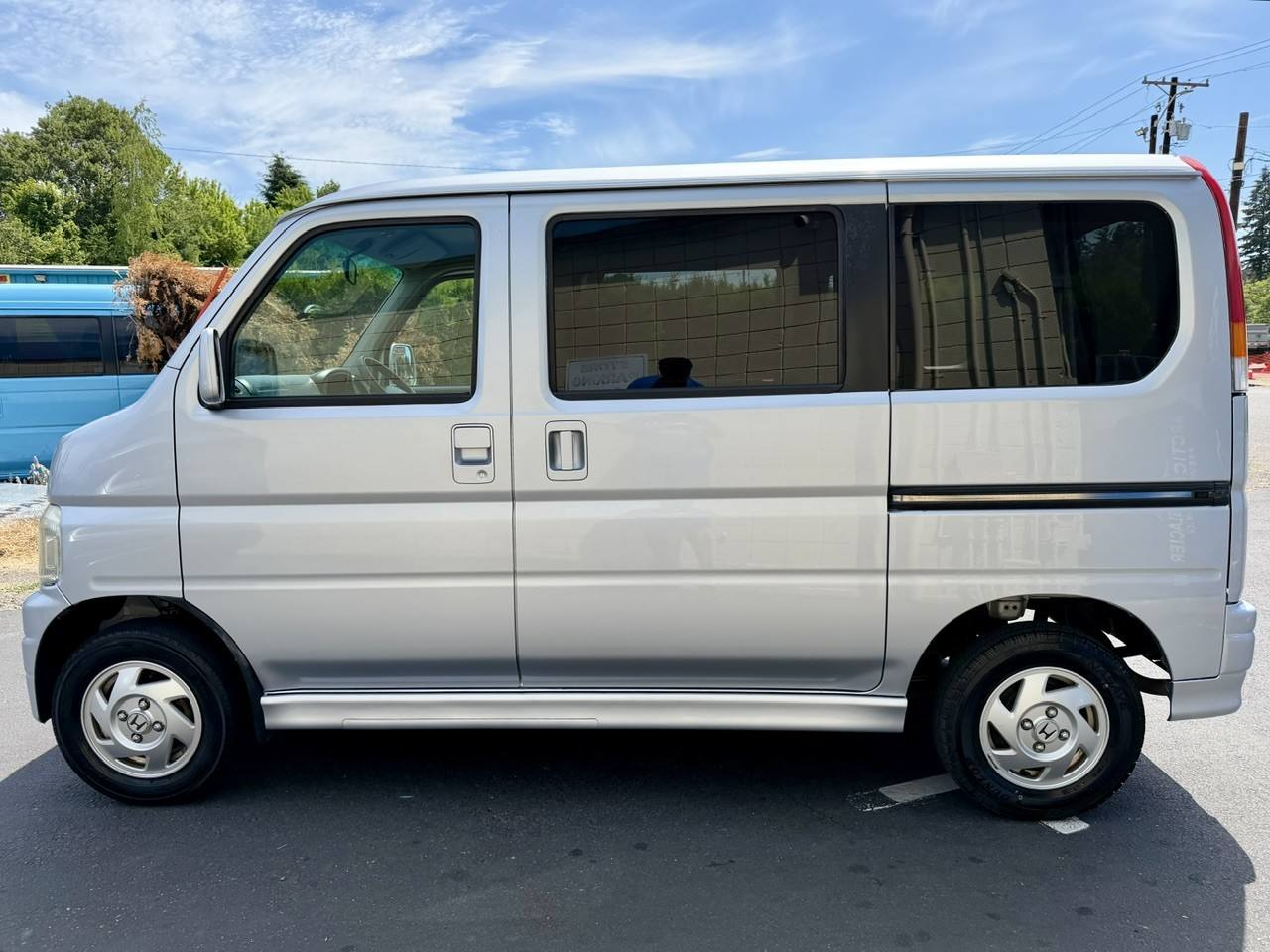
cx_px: 635
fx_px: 881
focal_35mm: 24
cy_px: 476
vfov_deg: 56.8
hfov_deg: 71.6
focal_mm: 6.76
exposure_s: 1/4673
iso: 100
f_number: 1.78
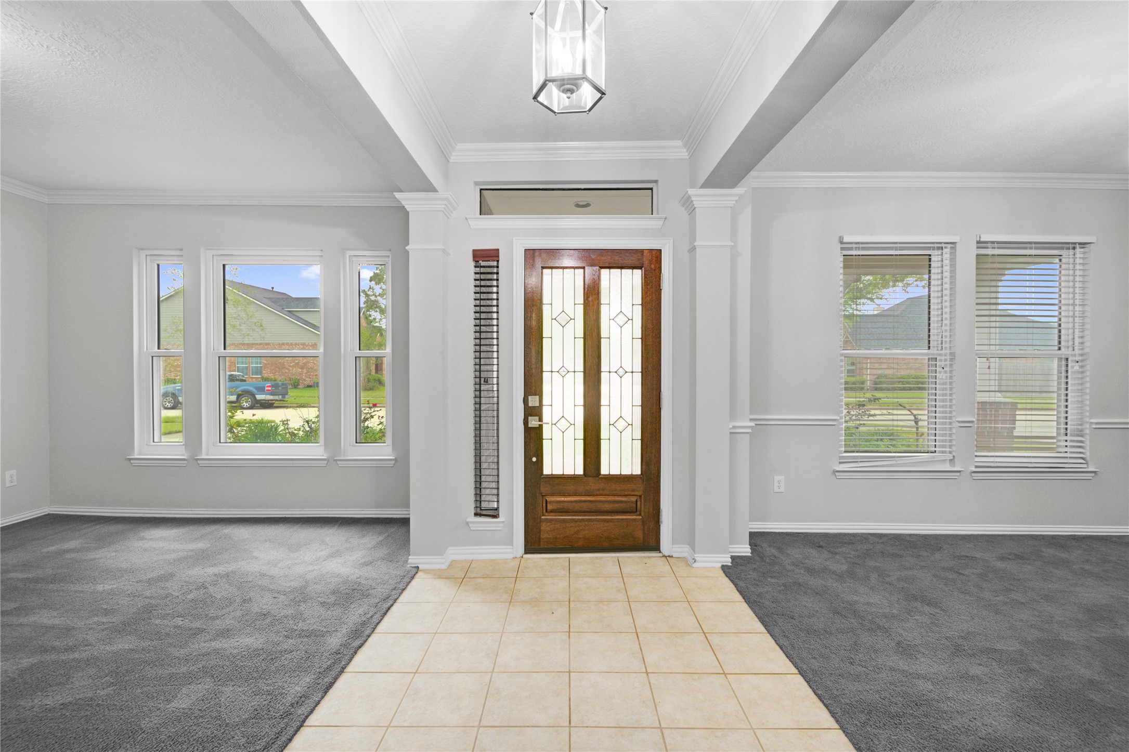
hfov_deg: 96.7
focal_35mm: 16
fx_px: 502
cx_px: 564
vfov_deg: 73.7
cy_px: 376
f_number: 8
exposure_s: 1/4
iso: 200
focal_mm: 16
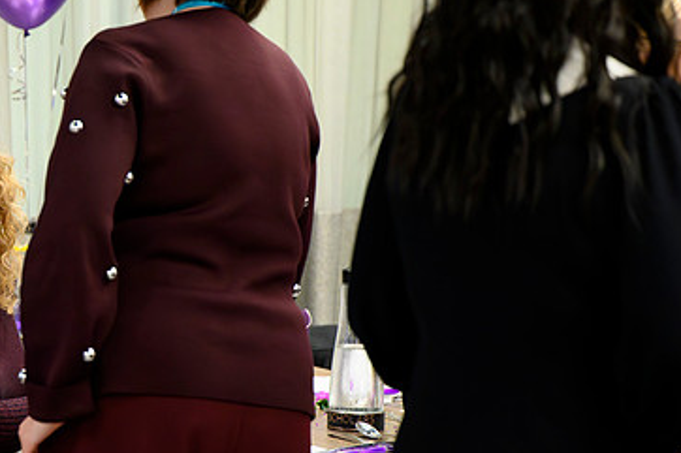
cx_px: 0
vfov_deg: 9.6
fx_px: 2704
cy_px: 273
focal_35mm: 143
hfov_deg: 14.1
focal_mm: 70
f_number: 2.8
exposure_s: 1/200
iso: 2800
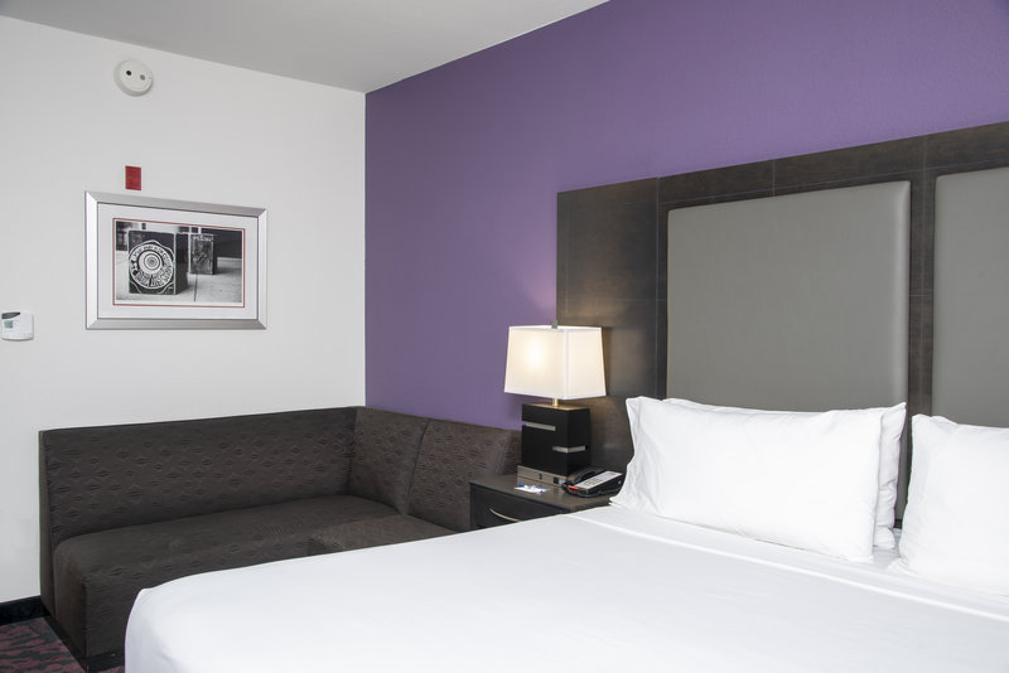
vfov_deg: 43.6
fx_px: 841
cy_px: 336
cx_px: 504
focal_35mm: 30
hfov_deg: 61.9
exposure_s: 1/4
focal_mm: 30
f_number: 9
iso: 100
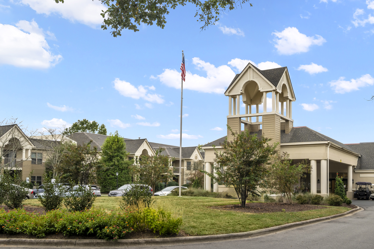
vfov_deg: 47.9
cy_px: 124
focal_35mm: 27
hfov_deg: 67.4
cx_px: 187
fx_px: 280
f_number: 11
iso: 200
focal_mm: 27
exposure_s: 1/50
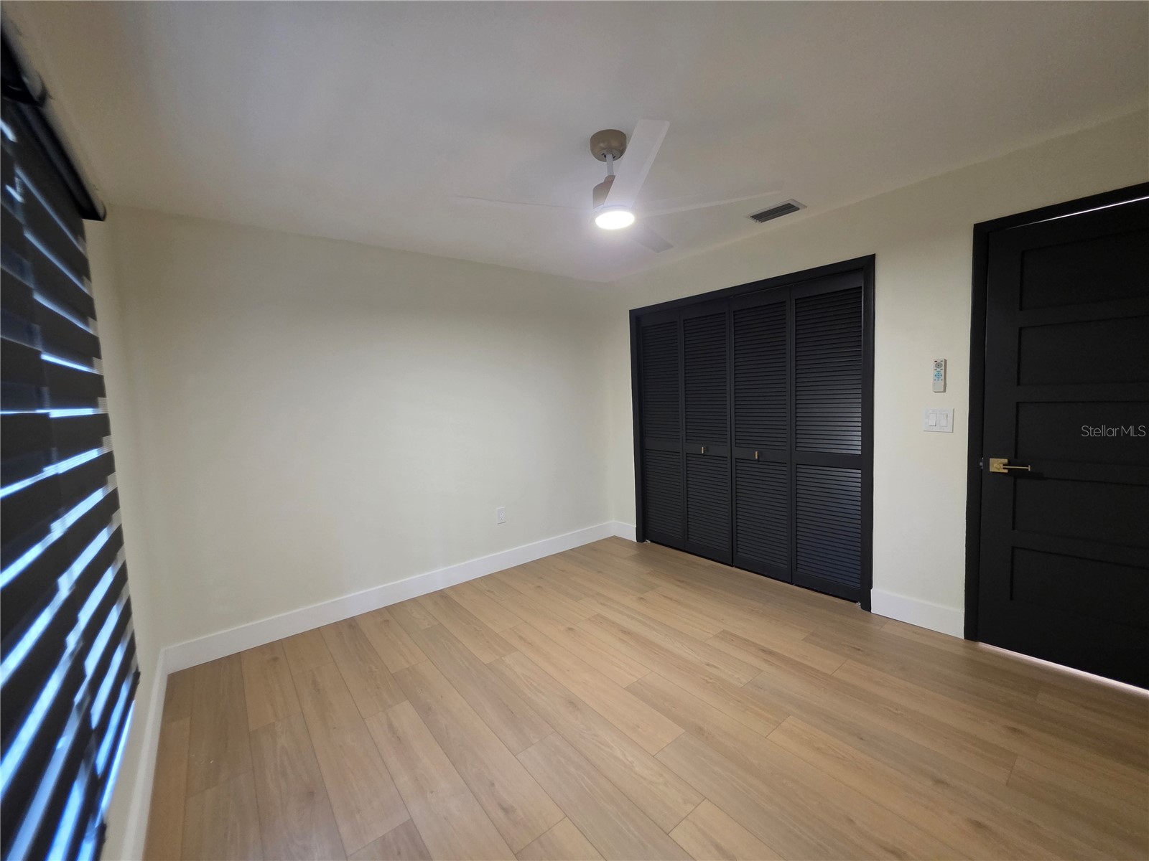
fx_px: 432
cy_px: 430
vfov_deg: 89.9
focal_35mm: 13
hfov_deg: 106.2
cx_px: 574
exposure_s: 1/60
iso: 500
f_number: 1.9
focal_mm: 2.2
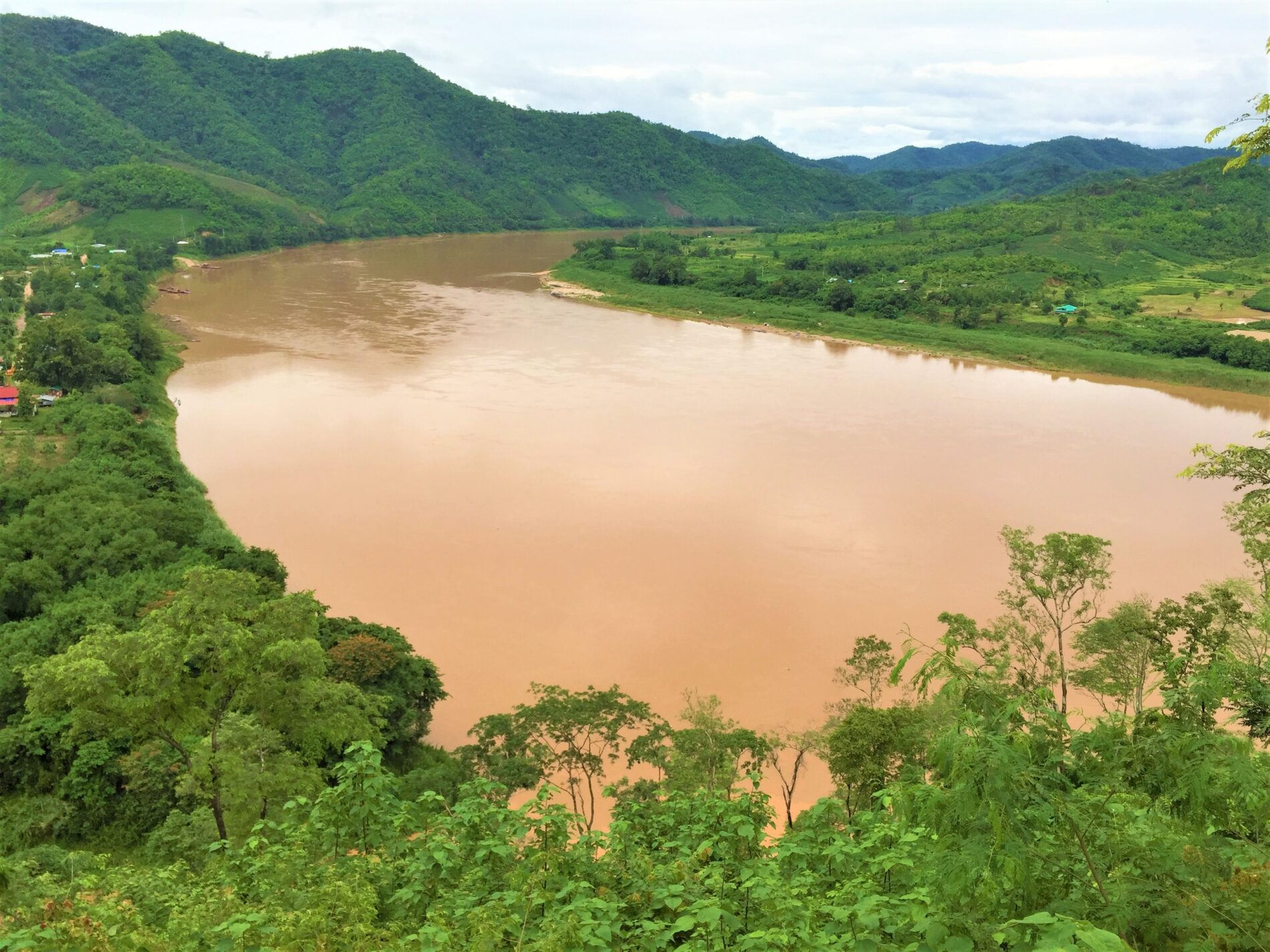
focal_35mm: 29
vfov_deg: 48.2
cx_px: 635
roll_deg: -1.4
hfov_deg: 61.7
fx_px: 1064
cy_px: 476
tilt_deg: -15.5
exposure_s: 1/233
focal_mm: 4.15
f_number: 2.2
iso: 32
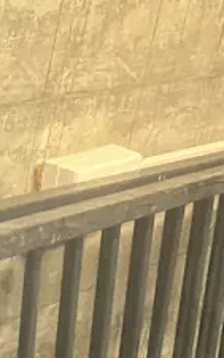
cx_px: -103
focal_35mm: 135
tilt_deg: -32.0
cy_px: 748
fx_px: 1316
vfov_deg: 13.1
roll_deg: -10.6
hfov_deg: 9.5
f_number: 1.8
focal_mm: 3.99
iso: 250
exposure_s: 1/50
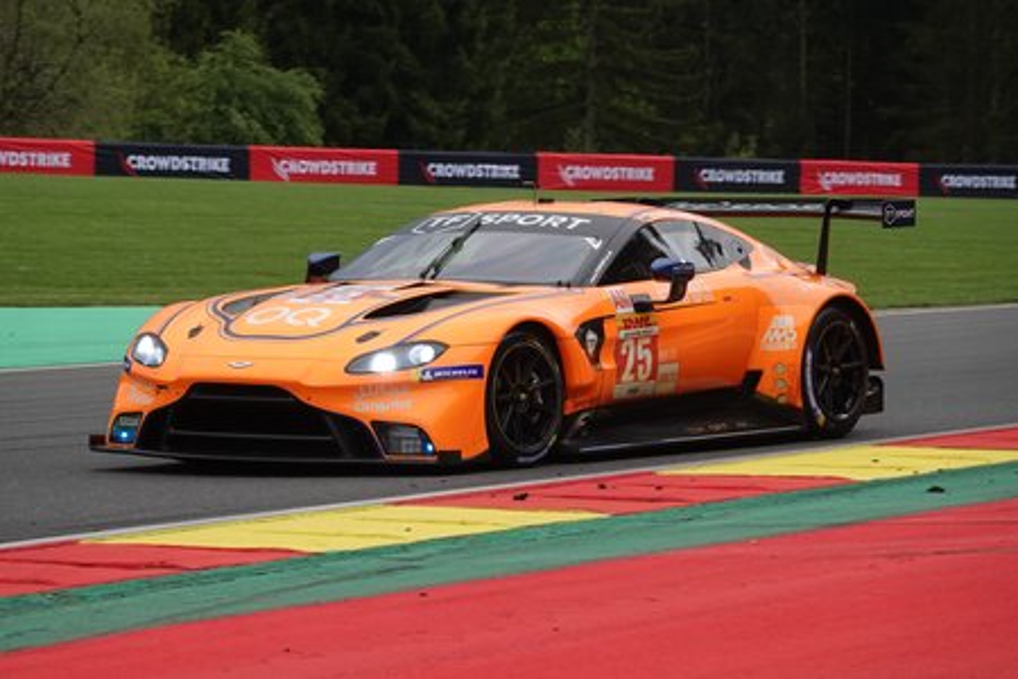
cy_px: 340
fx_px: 5429
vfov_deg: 7.2
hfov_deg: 10.7
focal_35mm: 192
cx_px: 509
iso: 200
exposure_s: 1/800
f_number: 4
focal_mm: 70.27
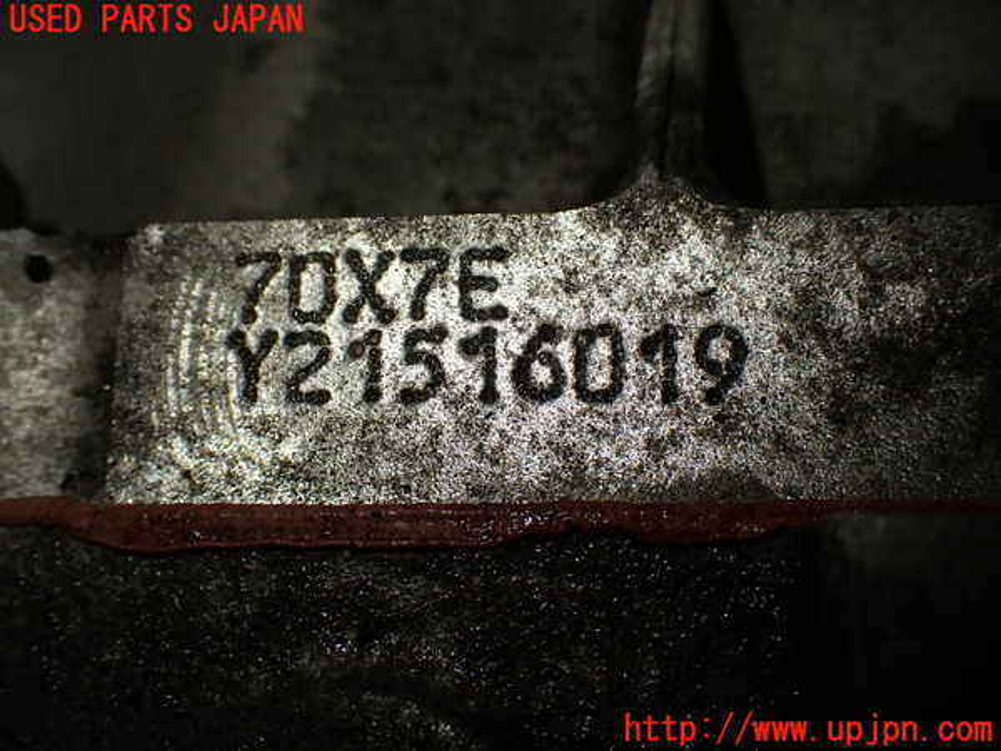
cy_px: 376
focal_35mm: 38
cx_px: 500
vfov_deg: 37.7
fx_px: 1099
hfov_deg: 49.0
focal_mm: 6.83
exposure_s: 1/160
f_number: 3.5
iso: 100
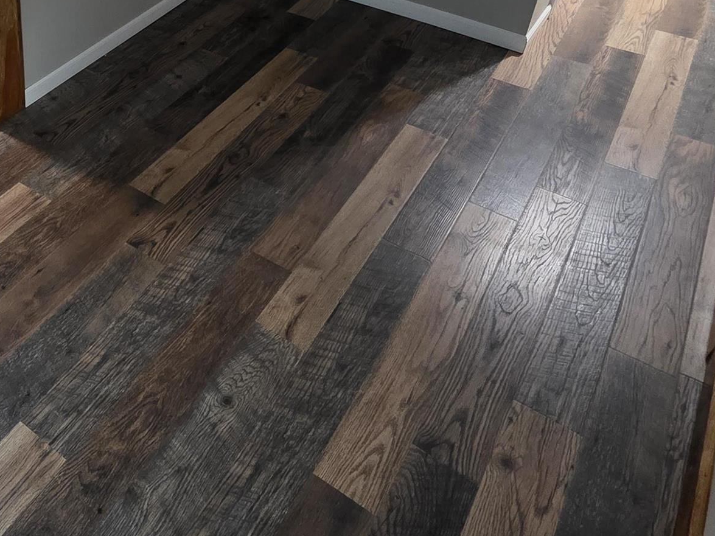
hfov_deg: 47.9
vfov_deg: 38.8
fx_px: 702
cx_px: 60
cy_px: 51
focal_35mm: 34
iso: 800
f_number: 1.9
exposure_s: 1/60
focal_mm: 2.2
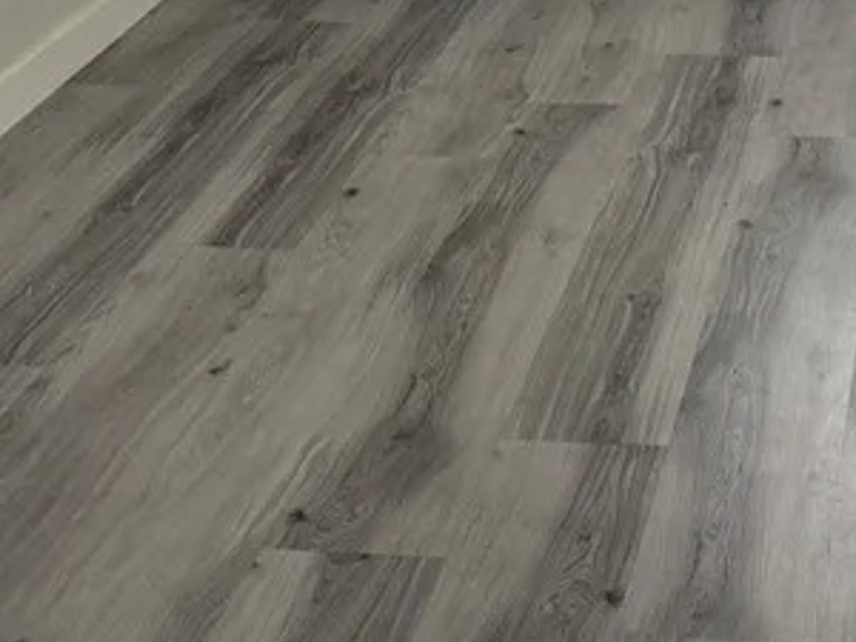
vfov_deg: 18.0
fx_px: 2028
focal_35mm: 82
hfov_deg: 23.5
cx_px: 685
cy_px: 225
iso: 200
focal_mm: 6.76
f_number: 1.78
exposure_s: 1/86
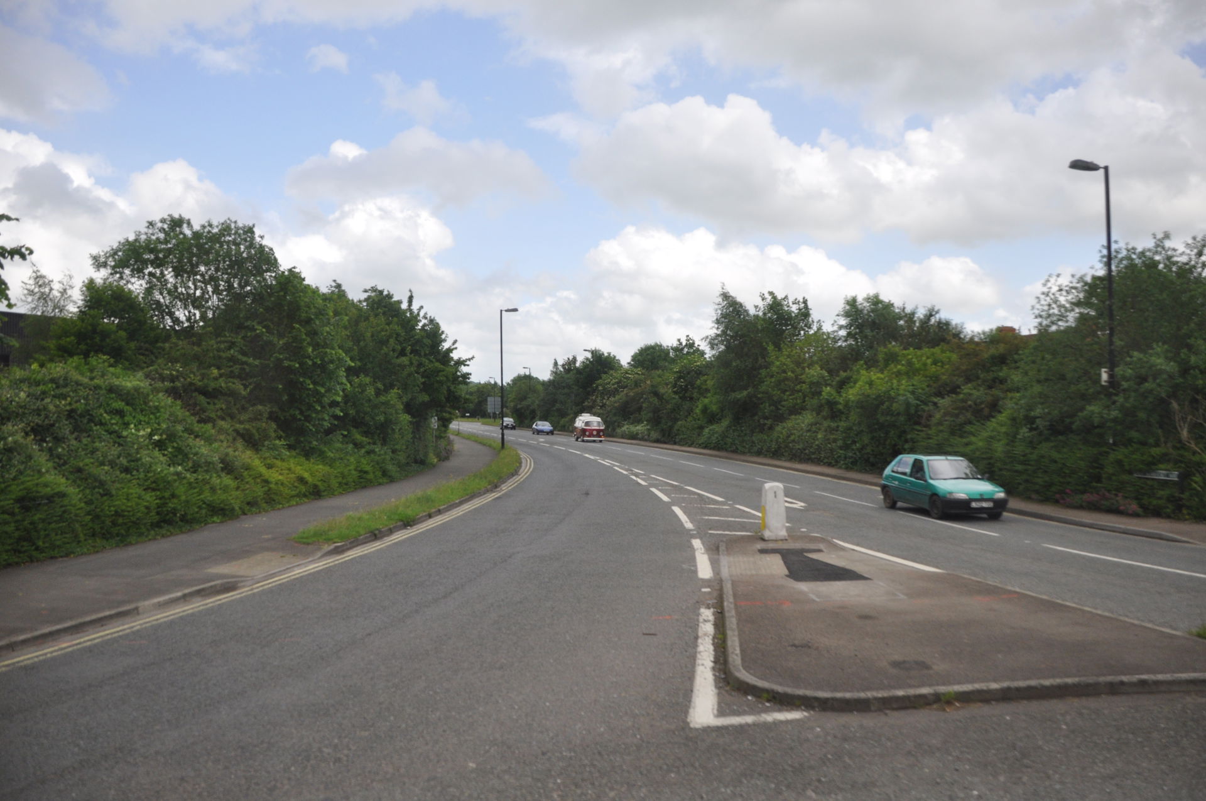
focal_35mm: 27
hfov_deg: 67.4
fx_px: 903
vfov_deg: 47.8
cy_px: 400
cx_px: 603
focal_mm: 18
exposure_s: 1/1000
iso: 720
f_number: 4
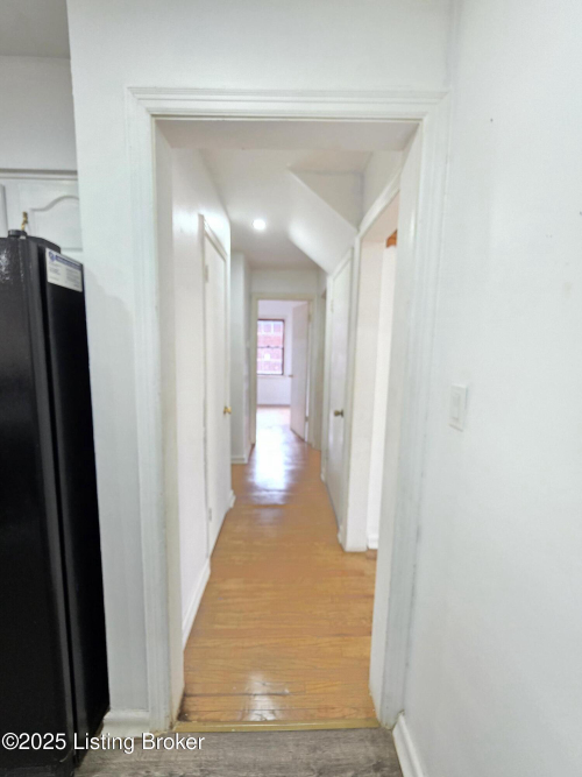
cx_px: 291
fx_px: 292
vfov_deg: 106.2
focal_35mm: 13
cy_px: 388
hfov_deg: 89.9
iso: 400
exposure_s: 1/60
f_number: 1.9
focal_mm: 2.2
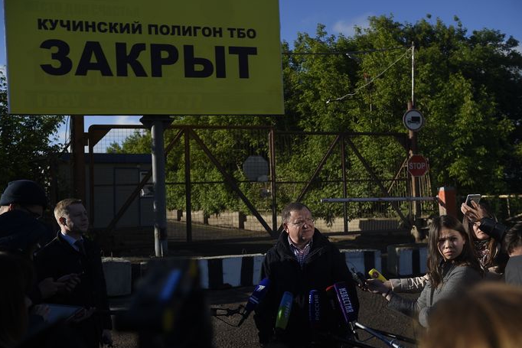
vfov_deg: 34.2
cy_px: 176
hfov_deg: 49.5
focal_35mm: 39
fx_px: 566
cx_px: 264
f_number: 4
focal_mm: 38
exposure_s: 1/2000
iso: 200
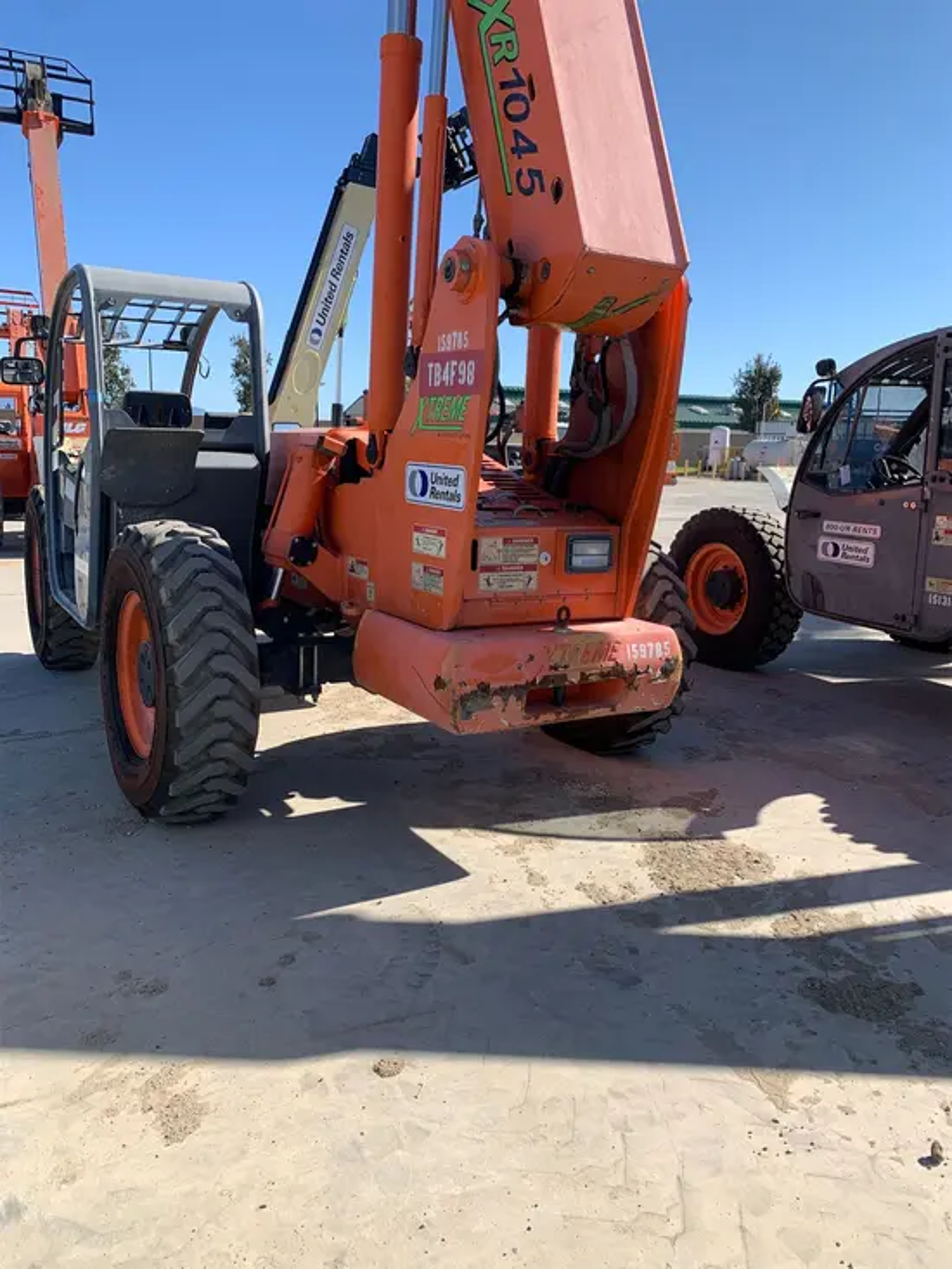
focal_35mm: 26
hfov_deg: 53.1
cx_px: 476
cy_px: 634
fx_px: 953
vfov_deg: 67.3
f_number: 1.8
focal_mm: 4.25
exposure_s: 1/1490
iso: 25
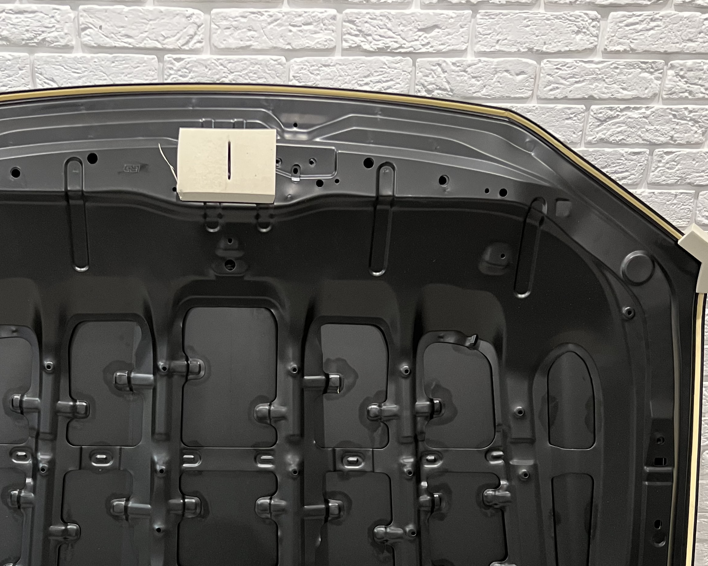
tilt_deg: -24.5
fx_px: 922
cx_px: 241
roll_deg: -0.3
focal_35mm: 44
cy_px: 445
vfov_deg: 33.3
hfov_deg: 41.5
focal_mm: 5.7
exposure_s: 1/50
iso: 320
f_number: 1.5
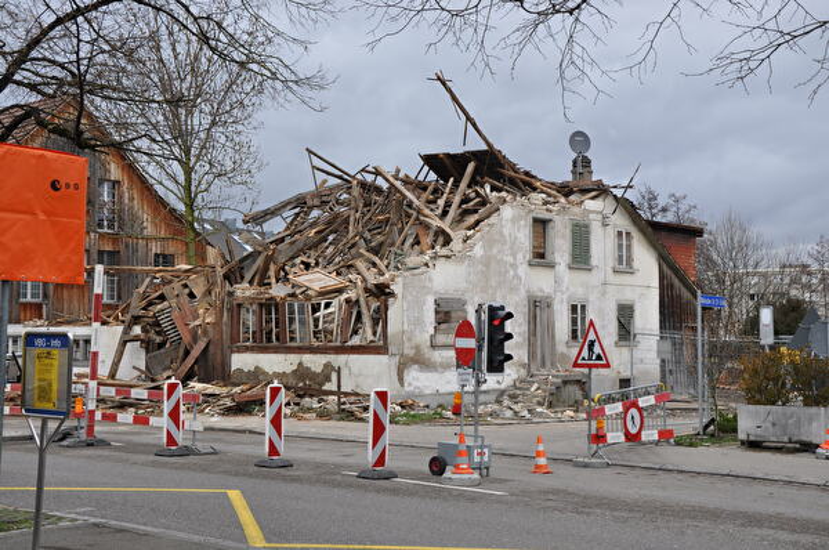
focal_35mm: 51
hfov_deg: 38.9
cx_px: 414
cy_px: 275
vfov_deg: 26.4
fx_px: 1173
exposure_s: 1/80
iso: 200
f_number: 9
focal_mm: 34
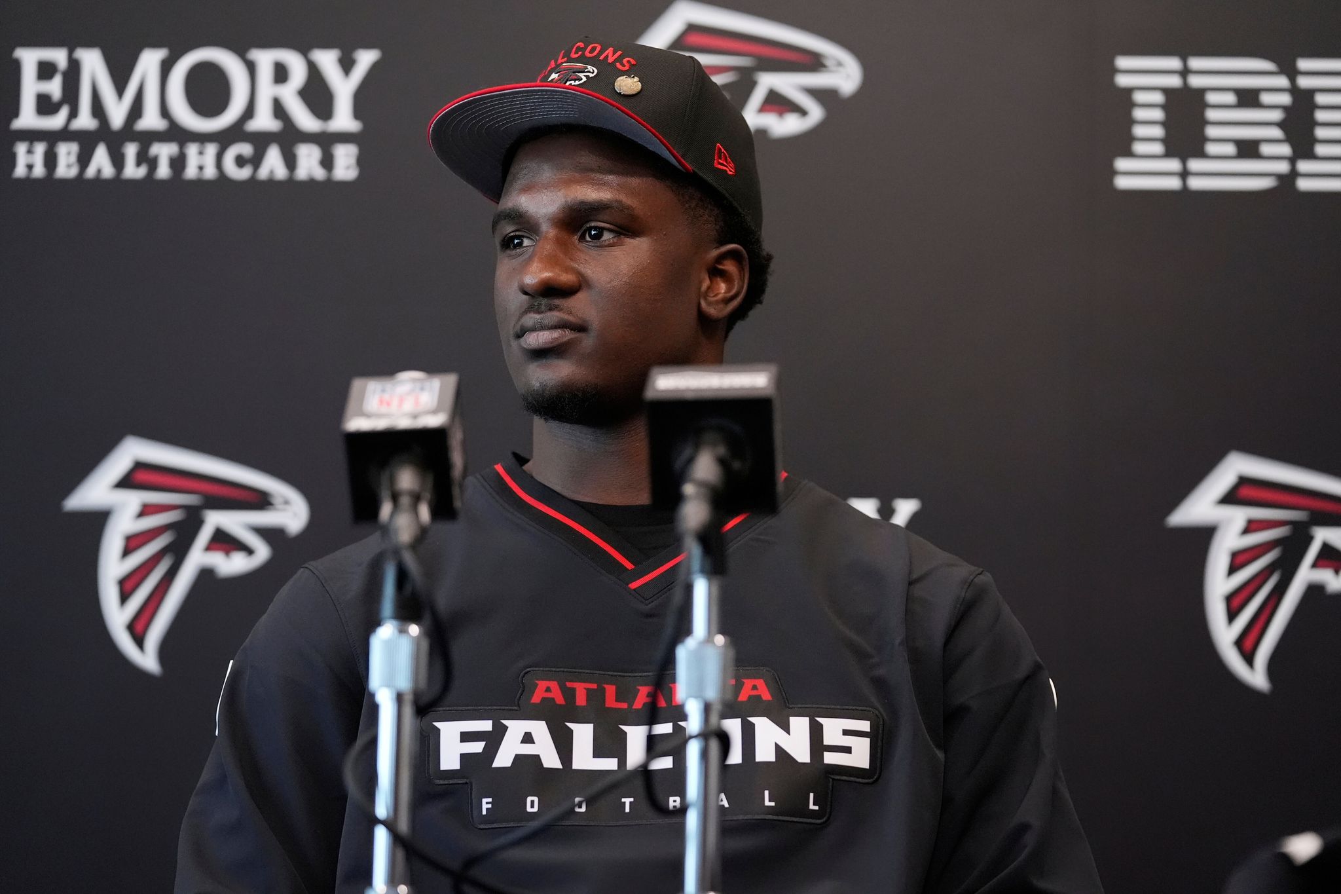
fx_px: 4283
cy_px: 447
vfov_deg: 11.9
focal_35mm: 115
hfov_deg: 17.8
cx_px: 670
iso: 5000
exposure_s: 1/1000
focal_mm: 115
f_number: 3.2
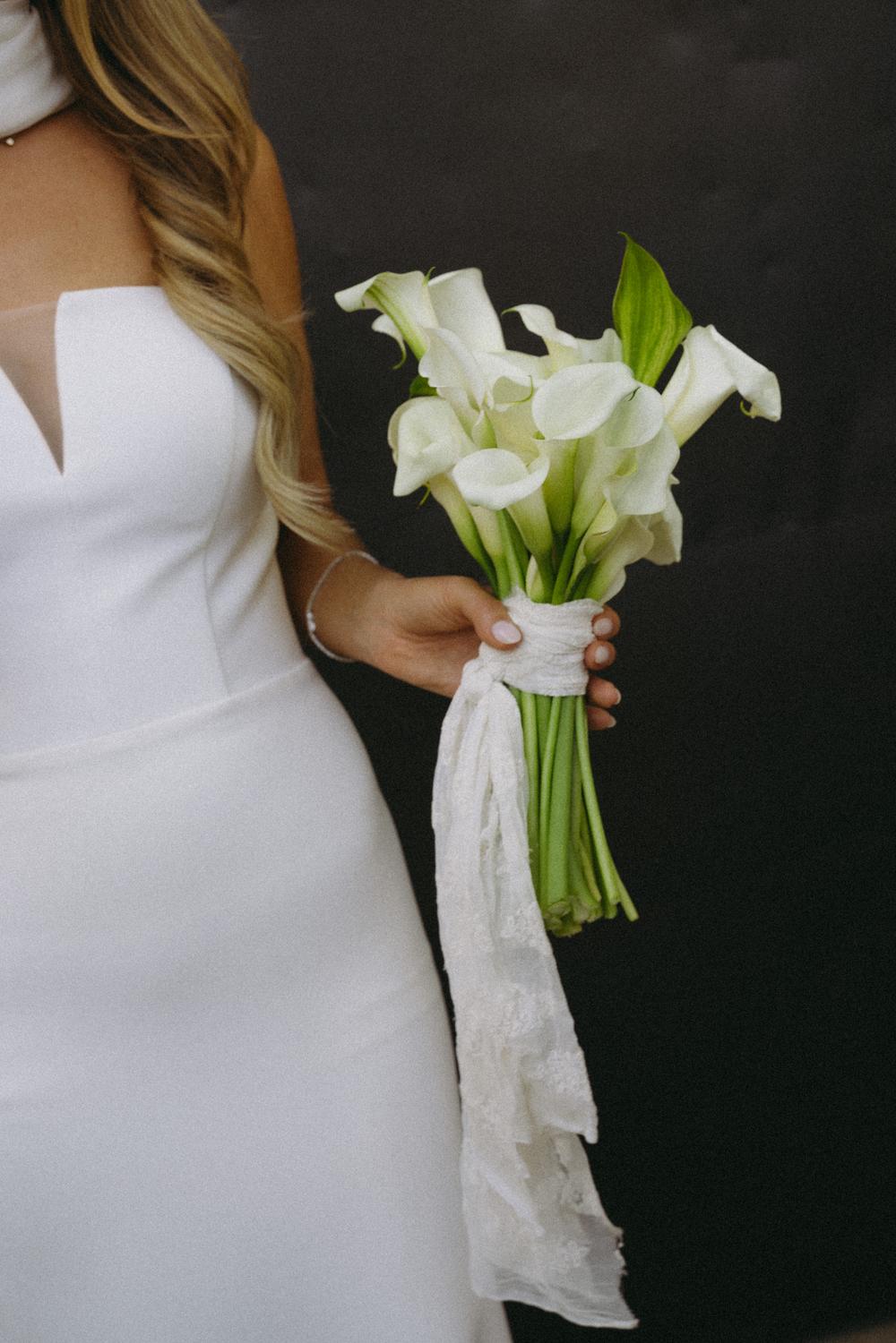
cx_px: 448
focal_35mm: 48
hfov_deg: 28.1
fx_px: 1792
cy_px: 672
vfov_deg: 41.1
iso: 100
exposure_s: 1/100
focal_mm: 48
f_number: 4.5
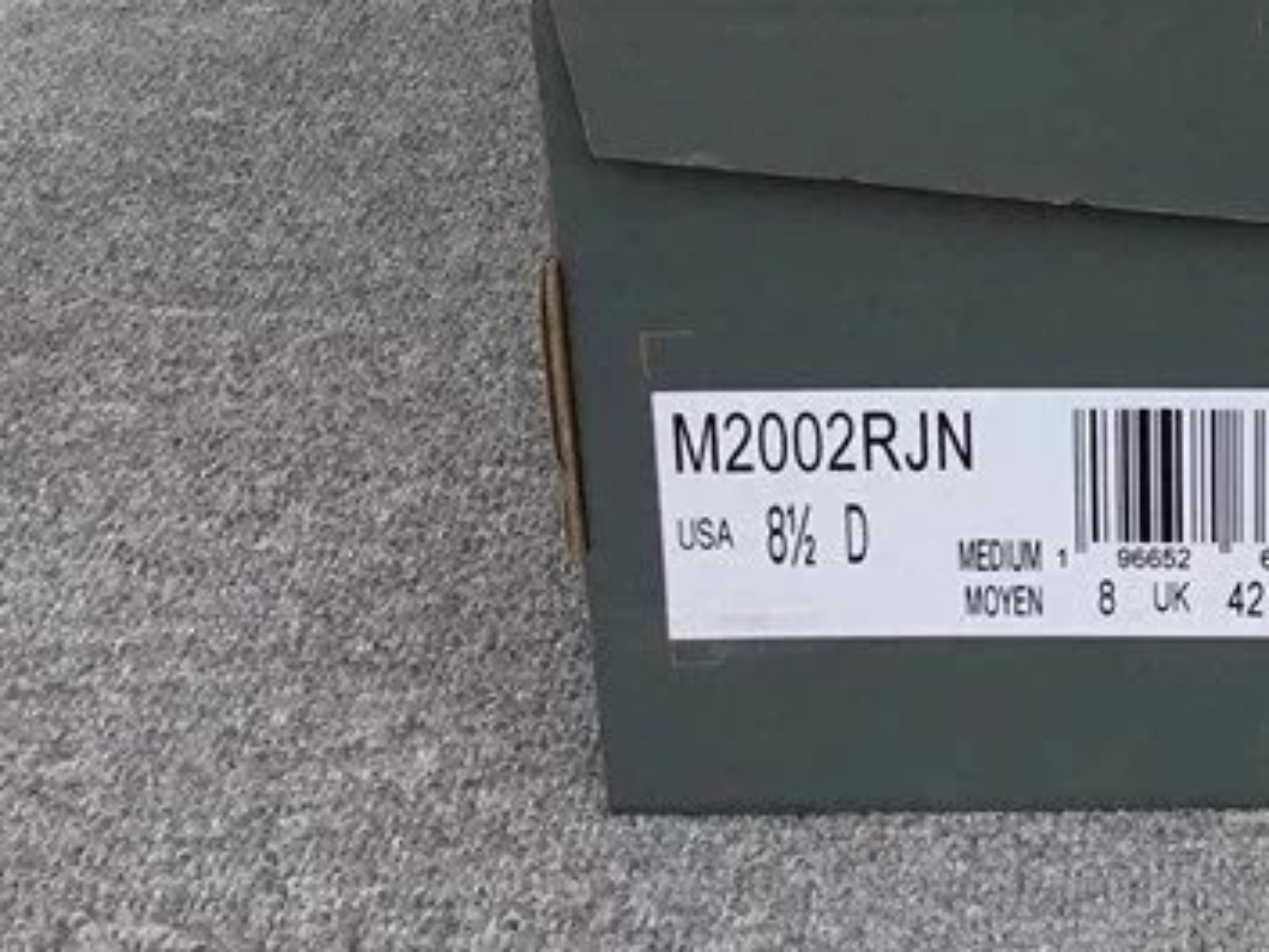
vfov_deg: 17.7
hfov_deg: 23.3
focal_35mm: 79
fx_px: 2897
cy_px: -232
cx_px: 1366
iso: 25
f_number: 2.4
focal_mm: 3.3
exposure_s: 1/274
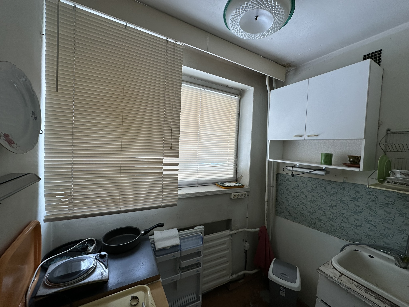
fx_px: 165
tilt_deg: -1.1
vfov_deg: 85.7
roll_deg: -2.3
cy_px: 154
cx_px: 204
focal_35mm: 14
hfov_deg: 102.1
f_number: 2.2
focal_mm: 2.22
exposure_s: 1/100
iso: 50
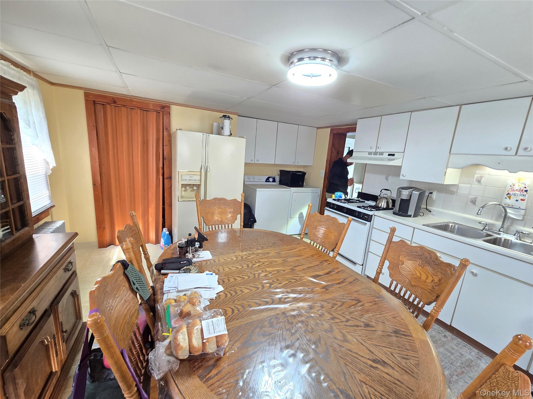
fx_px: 200
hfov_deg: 106.2
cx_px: 266
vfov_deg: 89.9
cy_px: 200
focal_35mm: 13
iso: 200
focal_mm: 2.2
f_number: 2.2
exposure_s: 1/60
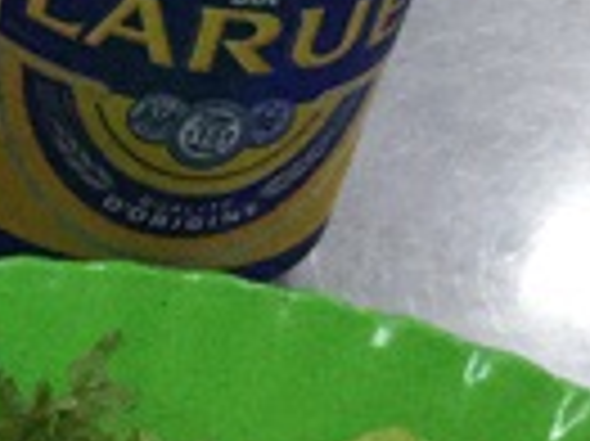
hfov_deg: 11.0
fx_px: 2588
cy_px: 504
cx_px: -820
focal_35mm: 152
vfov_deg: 9.6
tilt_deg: -45.9
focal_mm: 3.3
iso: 250
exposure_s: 1/33
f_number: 2.4
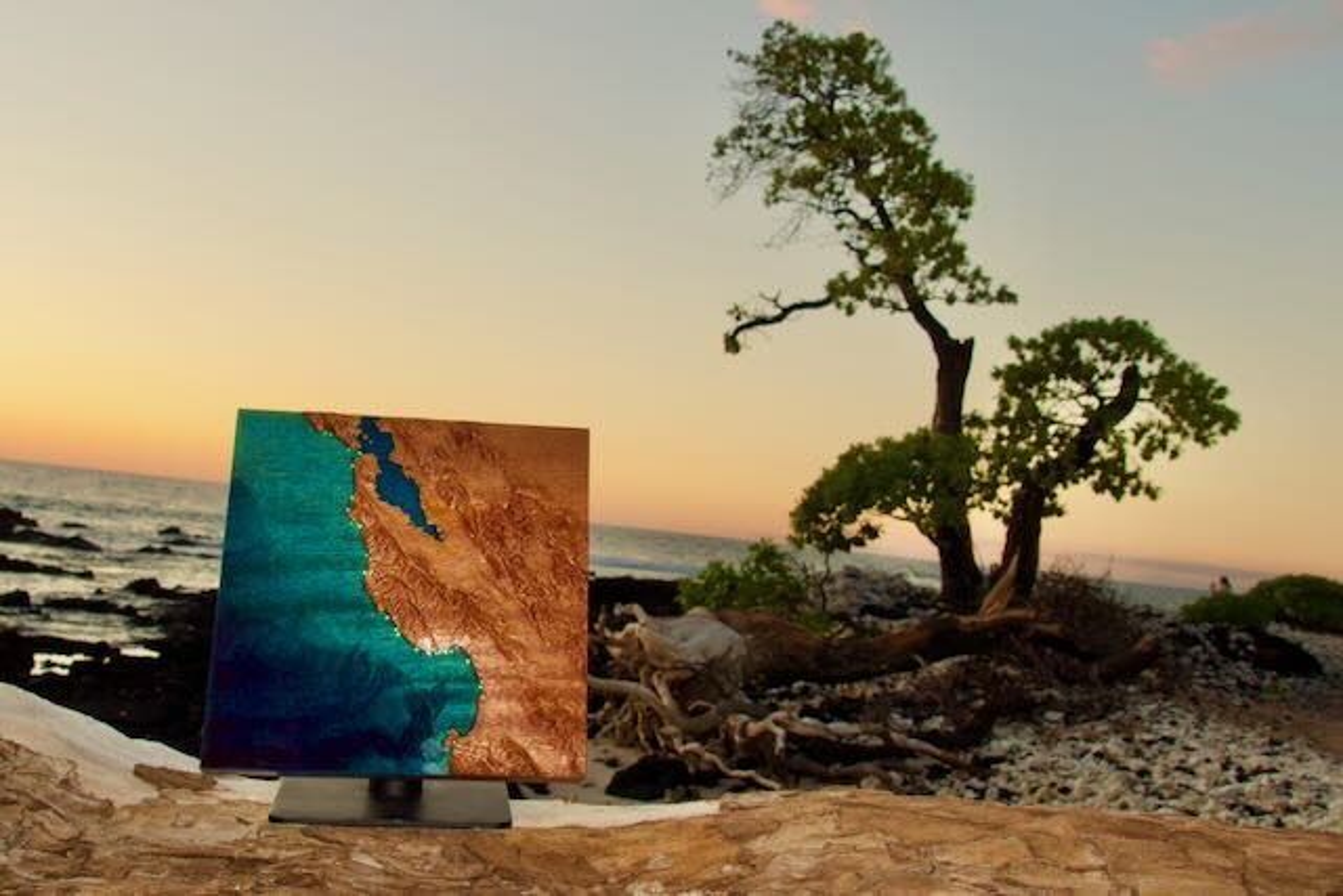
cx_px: 672
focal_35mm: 32
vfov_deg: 41.1
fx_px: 1194
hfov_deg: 58.7
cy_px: 448
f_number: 4
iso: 125
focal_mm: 11.56
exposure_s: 1/125
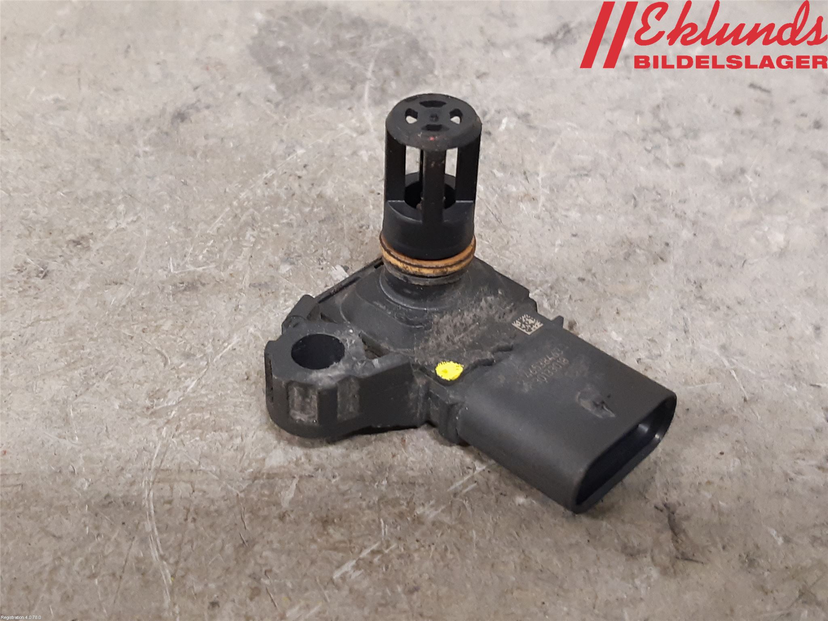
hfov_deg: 67.3
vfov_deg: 53.1
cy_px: 310
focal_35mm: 26
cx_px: 414
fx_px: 622
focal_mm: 3.93
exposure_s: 1/33
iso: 200
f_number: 1.7
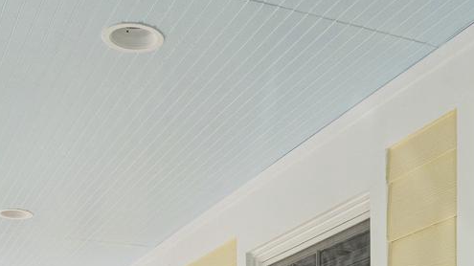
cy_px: 466
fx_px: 849
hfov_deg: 31.0
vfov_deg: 15.5
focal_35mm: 68
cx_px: 301
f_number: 7.1
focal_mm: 15.6
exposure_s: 1/400
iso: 1250
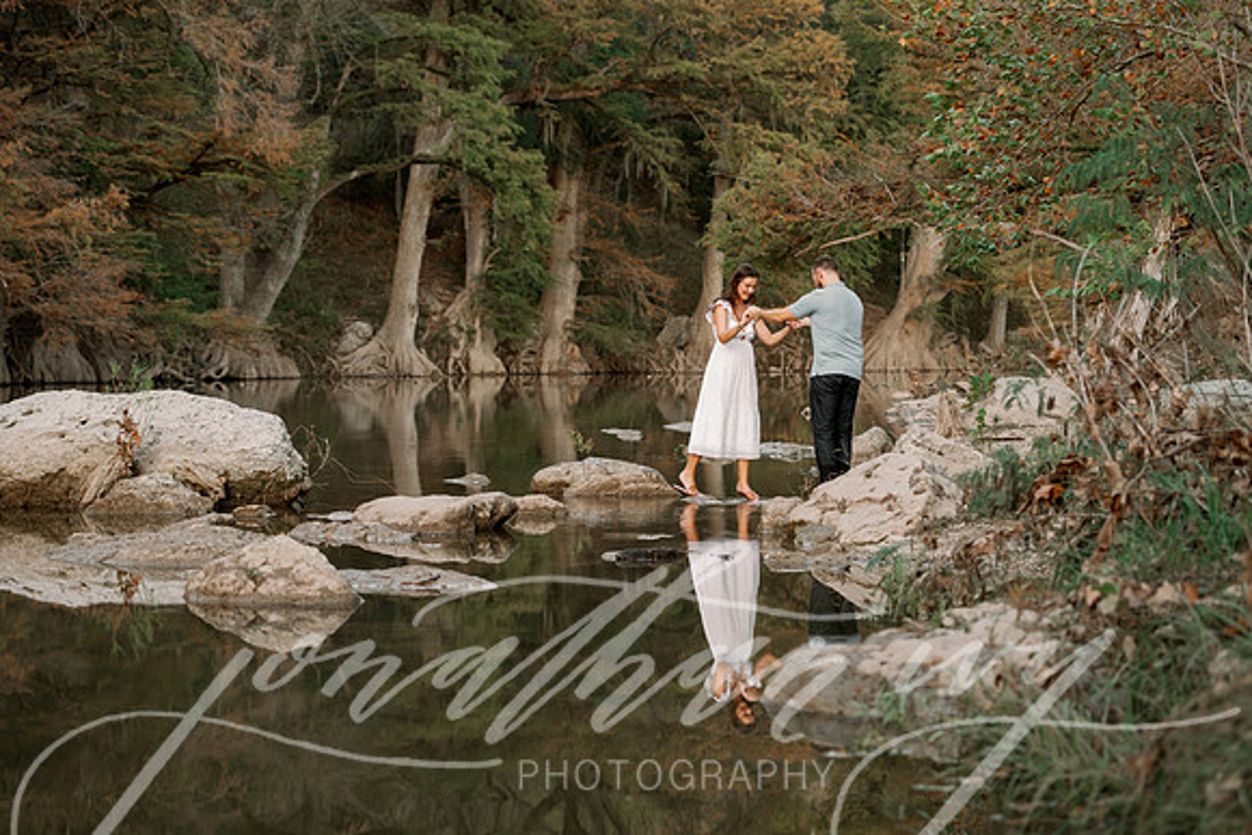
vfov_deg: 17.5
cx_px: 626
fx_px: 2713
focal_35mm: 78
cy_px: 418
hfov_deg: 26.0
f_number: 2.8
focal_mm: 78
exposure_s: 1/160
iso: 500
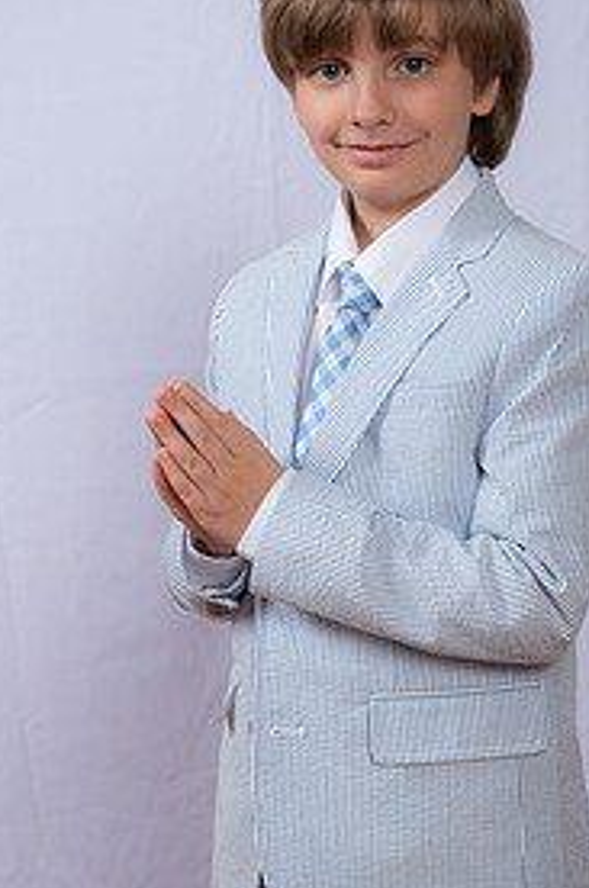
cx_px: 407
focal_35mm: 106
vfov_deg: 19.3
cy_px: 454
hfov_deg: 12.8
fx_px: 2611
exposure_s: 1/160
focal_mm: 65
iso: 250
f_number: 8
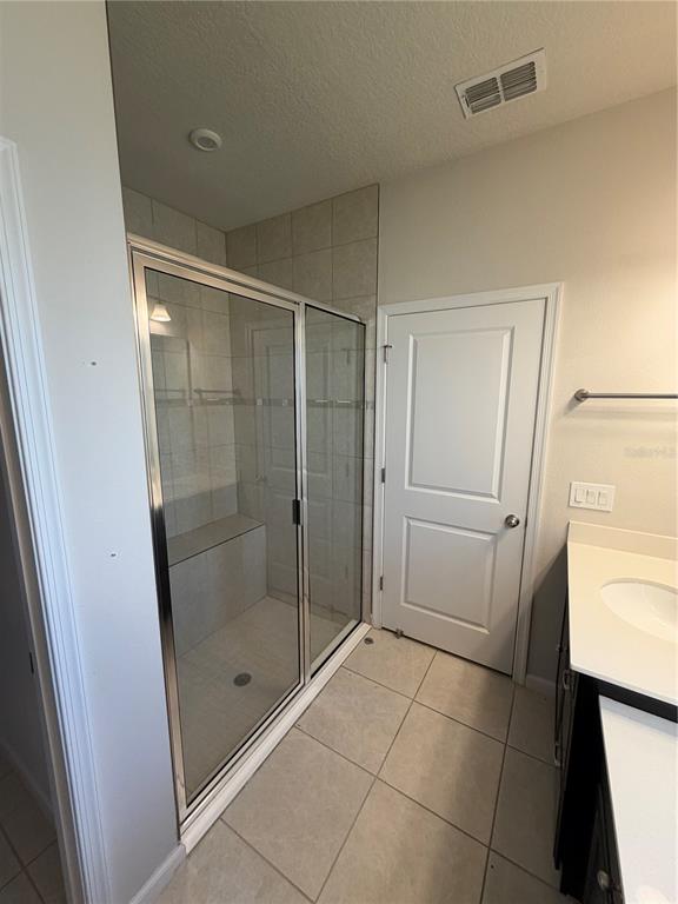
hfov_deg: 85.7
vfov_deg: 102.1
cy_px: 452
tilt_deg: -8.0
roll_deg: -0.4
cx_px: 339
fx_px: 366
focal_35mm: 14
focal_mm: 2.22
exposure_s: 1/120
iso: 160
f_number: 2.2
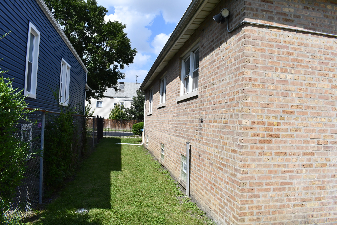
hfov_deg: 67.4
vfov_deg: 47.9
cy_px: 112
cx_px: 168
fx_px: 253
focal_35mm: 27
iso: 800
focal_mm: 18
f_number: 14
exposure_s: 1/800
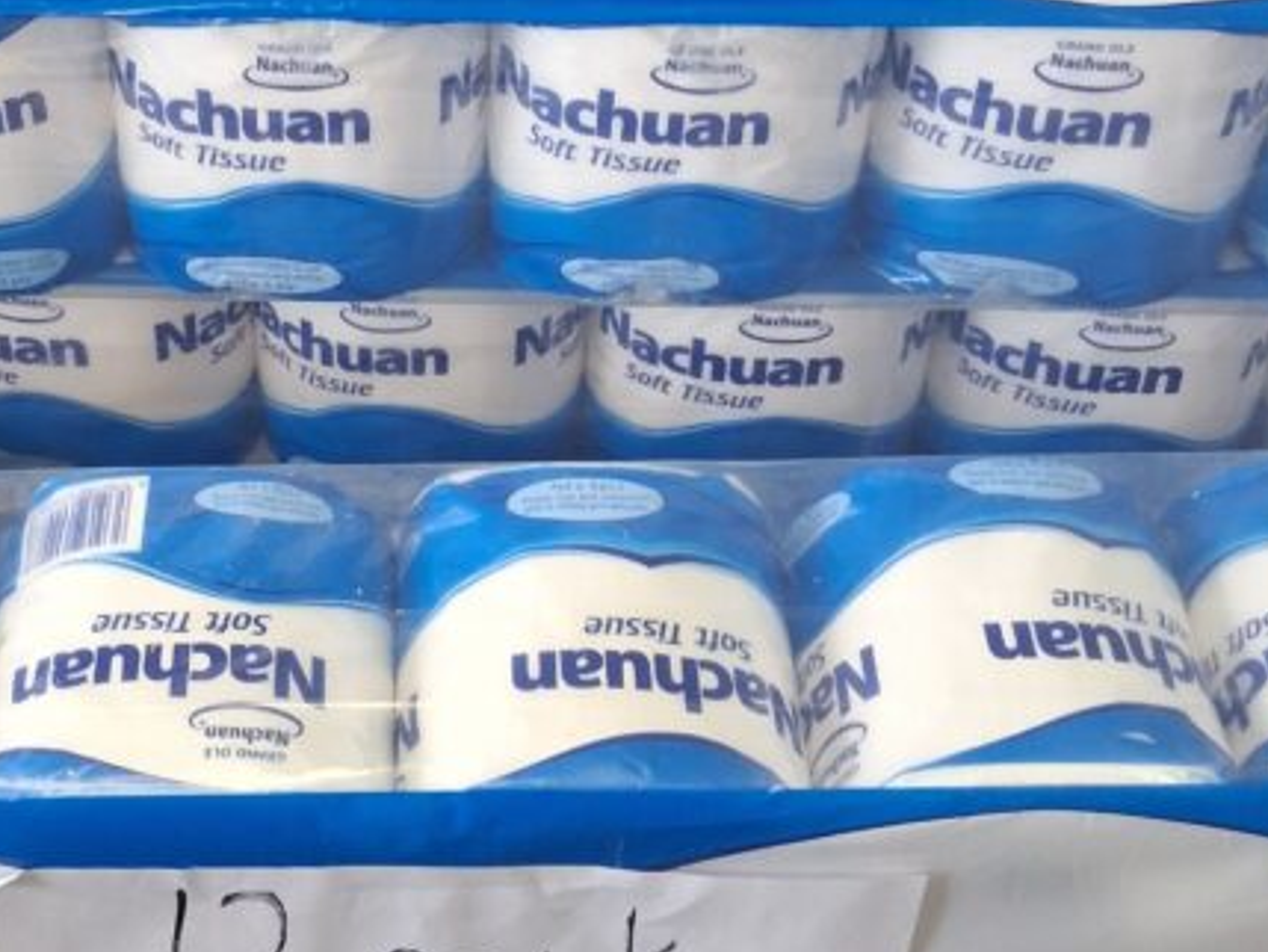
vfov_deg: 23.4
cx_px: 411
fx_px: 2272
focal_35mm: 62
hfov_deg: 30.9
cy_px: 231
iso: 250
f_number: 1.8
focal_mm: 3.98
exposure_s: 1/120
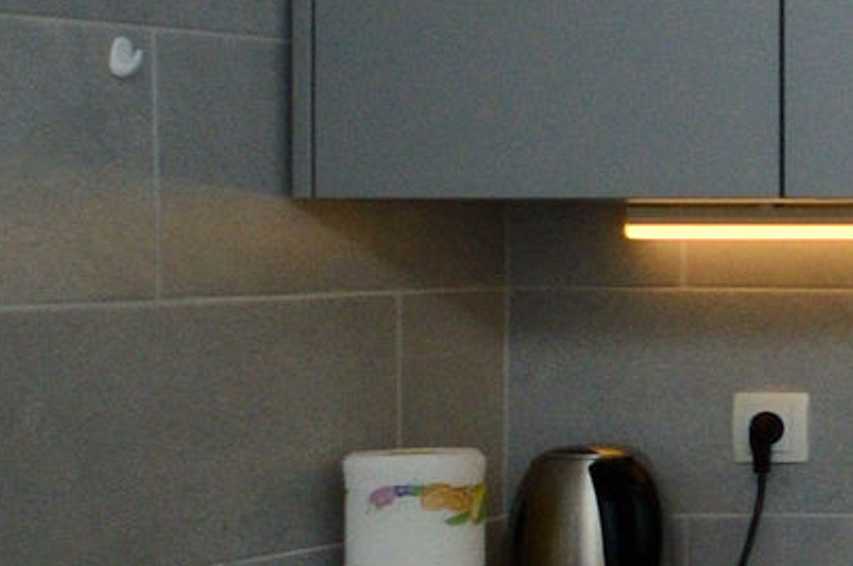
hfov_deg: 11.0
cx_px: 2656
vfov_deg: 13.1
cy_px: 273
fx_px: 2460
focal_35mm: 104
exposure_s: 1/200
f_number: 10
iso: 220
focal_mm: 10
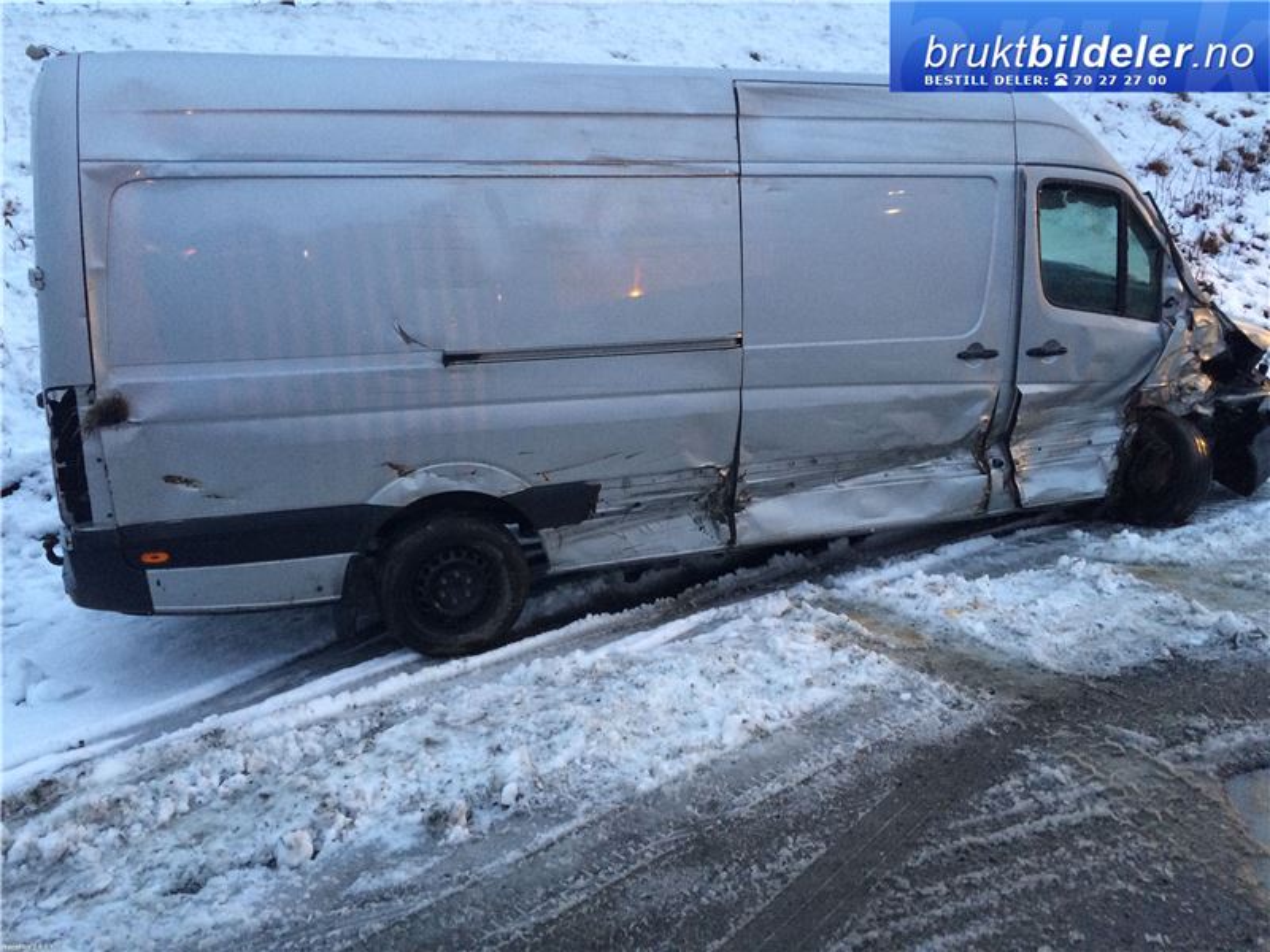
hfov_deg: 61.7
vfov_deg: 48.2
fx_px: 1064
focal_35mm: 29
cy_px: 476
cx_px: 635
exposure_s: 1/30
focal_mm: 4.15
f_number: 2.2
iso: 200
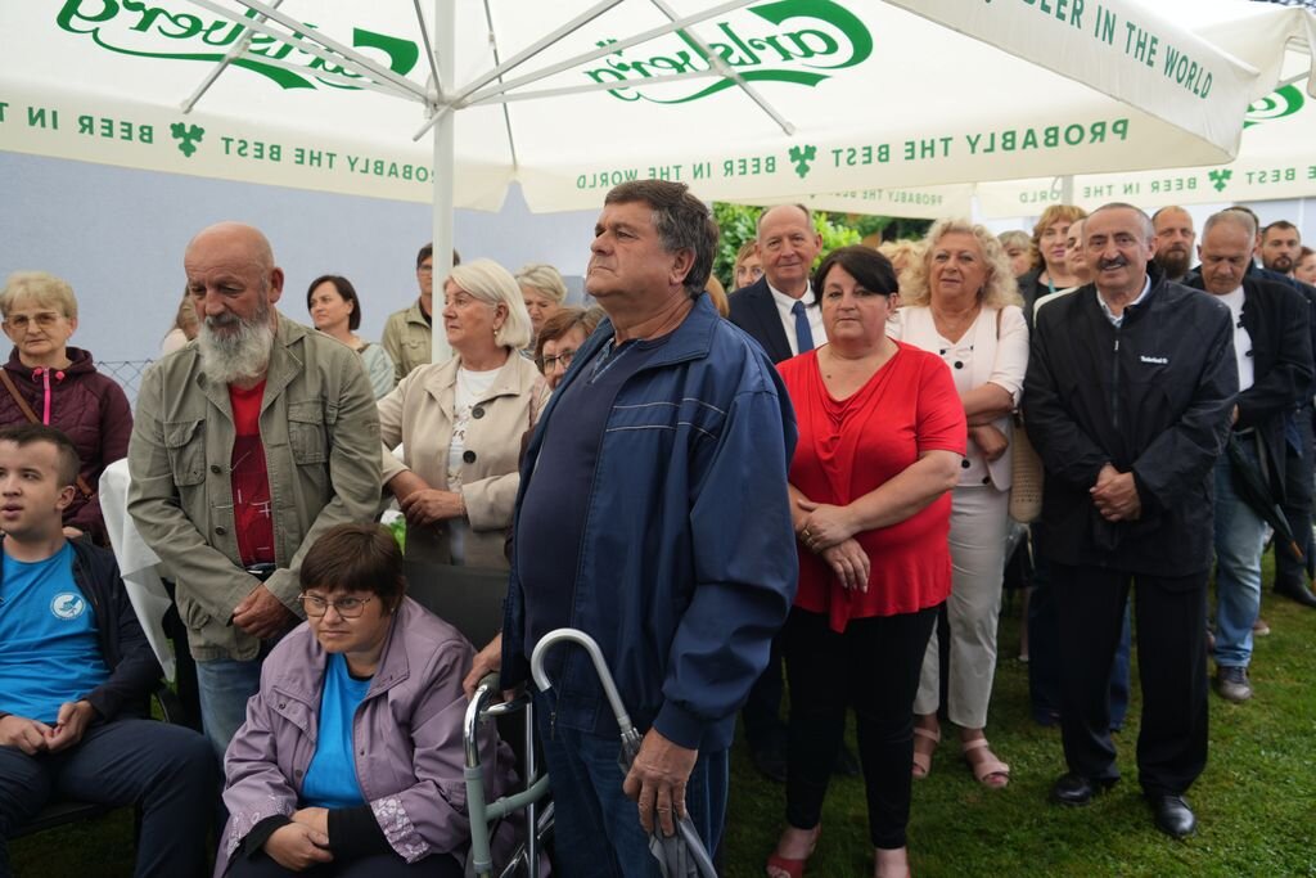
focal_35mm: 30
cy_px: 439
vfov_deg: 43.6
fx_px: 1097
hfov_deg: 61.9
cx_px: 658
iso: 100
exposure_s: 1/50
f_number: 5
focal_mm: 30
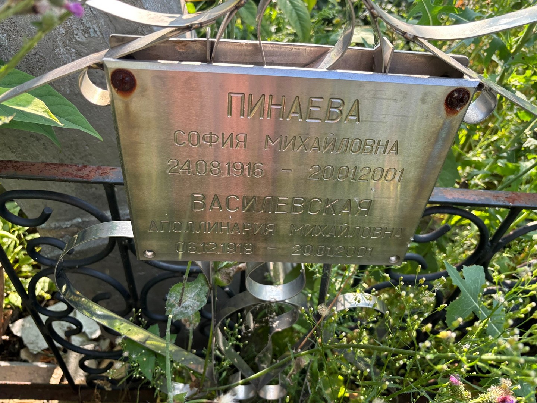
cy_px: 202
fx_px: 403
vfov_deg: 53.1
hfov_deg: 67.3
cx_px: 268
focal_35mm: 26
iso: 50
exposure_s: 1/242
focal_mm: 5.96
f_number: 1.6
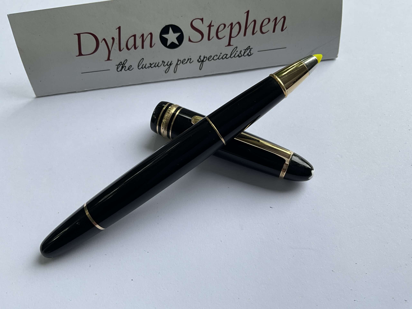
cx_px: 206
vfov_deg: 48.2
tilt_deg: -60.6
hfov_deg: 61.7
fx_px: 345
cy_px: 154
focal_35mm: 29
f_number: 1.8
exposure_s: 1/156
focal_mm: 3
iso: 20
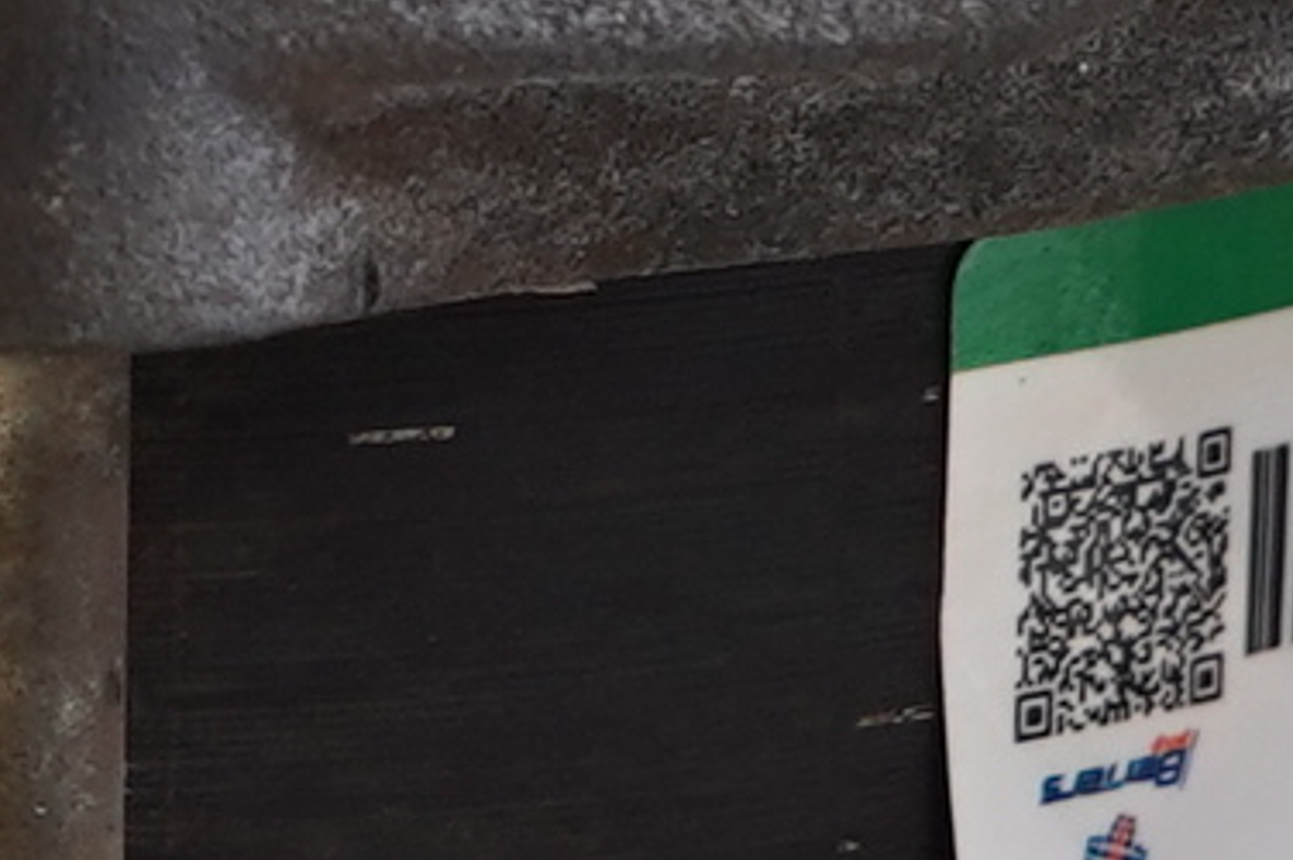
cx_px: -217
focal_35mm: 312
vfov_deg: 4.4
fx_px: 11196
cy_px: 351
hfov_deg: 6.6
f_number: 4
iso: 400
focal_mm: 26
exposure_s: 1/60
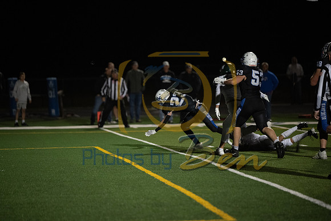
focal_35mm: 200
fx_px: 1839
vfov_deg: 6.9
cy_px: 110
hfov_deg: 10.3
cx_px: 166
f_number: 2.8
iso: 5000
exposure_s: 1/1250
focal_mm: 200
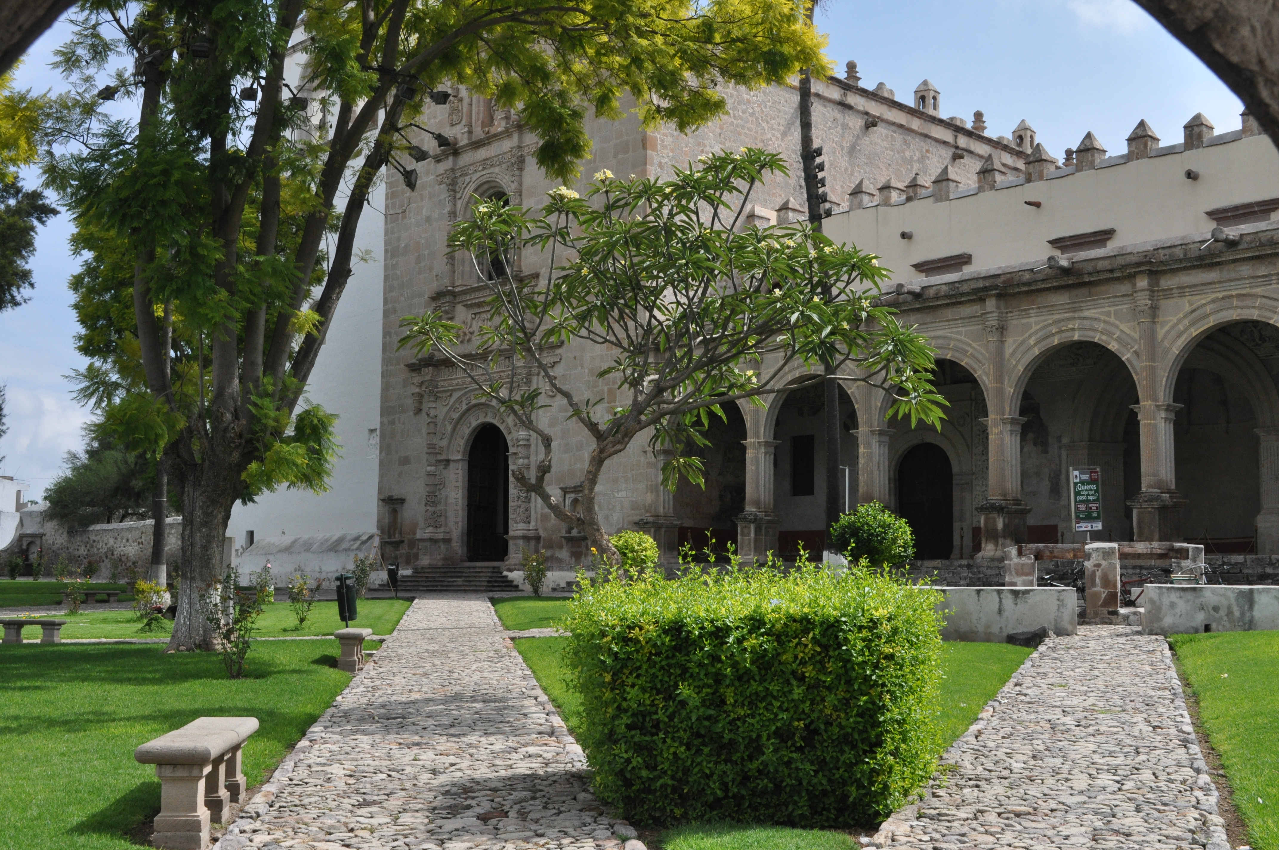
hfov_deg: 45.0
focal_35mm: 44
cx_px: 640
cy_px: 425
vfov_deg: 30.8
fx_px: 1544
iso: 800
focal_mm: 29
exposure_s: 1/640
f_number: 13
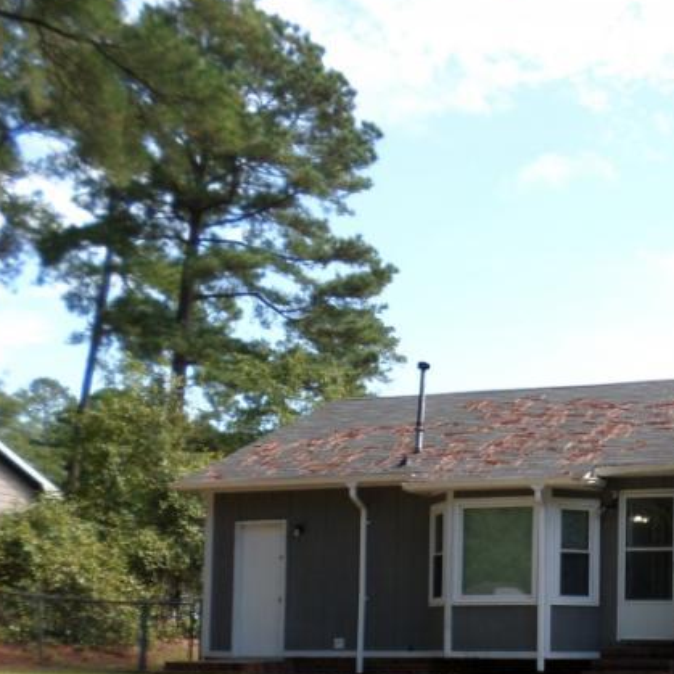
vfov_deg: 30.6
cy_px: 568
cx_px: 698
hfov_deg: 29.2
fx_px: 1190
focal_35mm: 54
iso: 80
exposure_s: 1/350
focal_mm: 4.5
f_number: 2.5
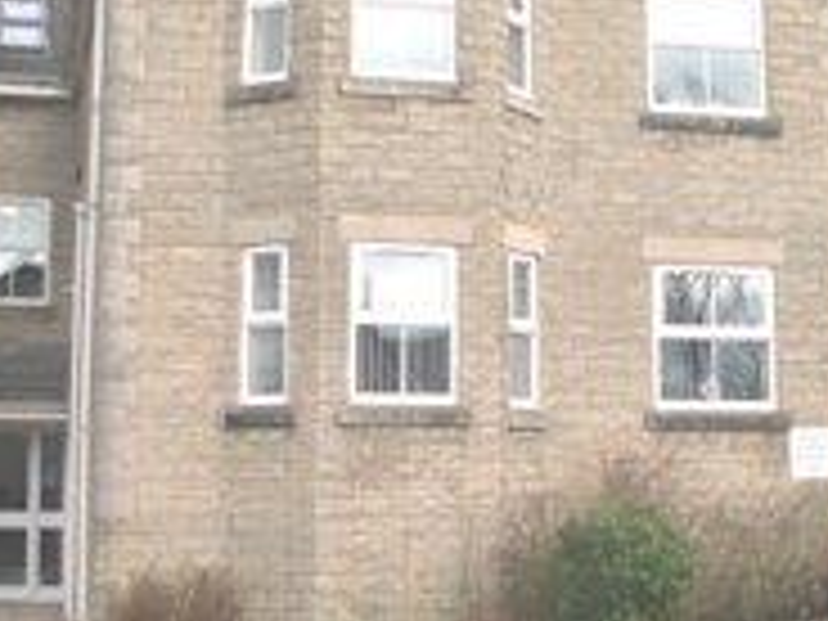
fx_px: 2440
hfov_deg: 19.3
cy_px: 158
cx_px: 454
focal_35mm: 102
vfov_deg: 14.5
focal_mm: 9
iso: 100
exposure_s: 1/140
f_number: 8
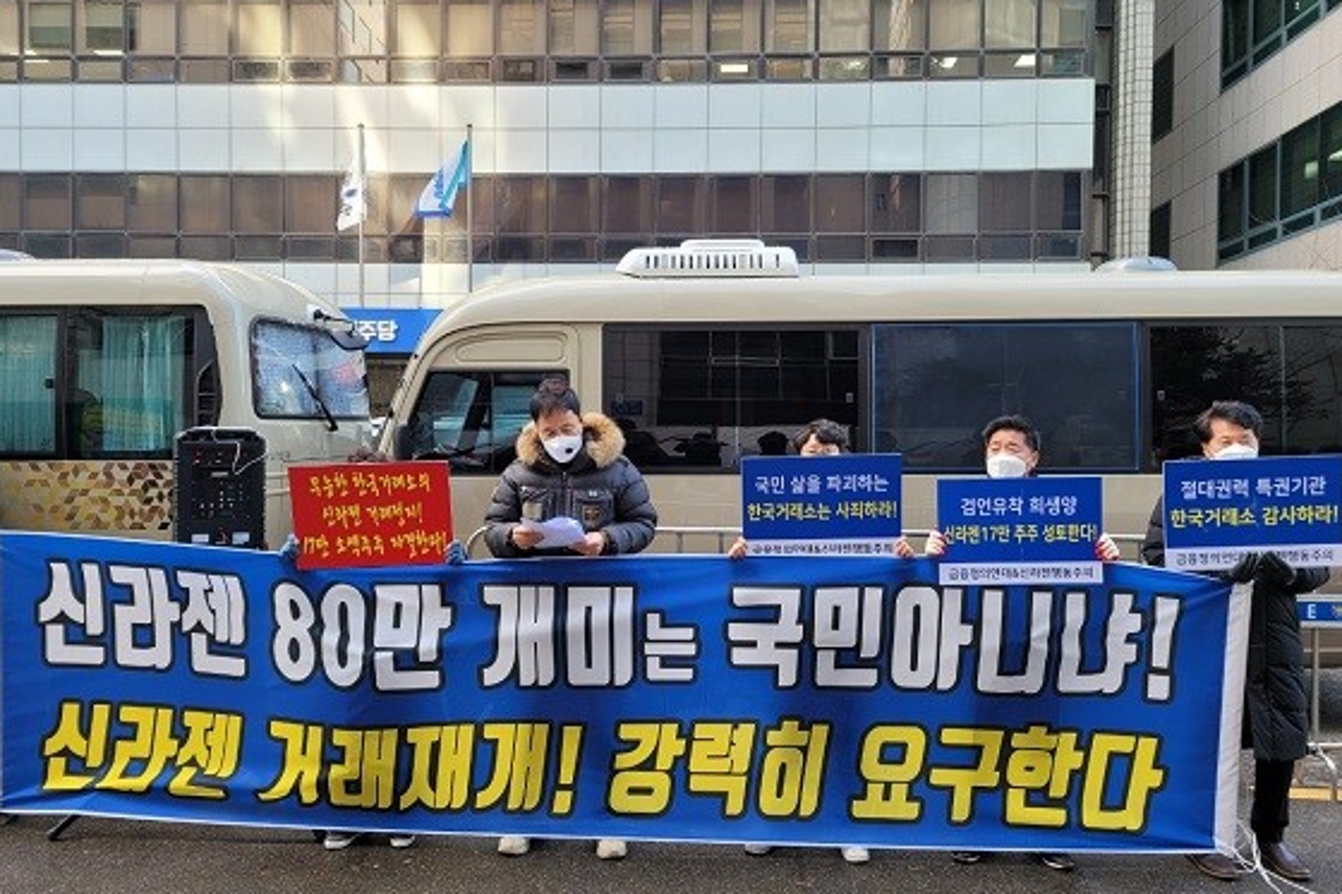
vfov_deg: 46.4
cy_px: 461
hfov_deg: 65.5
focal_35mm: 28
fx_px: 1043
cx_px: 676
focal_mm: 5.4
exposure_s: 1/175
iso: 40
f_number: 1.8
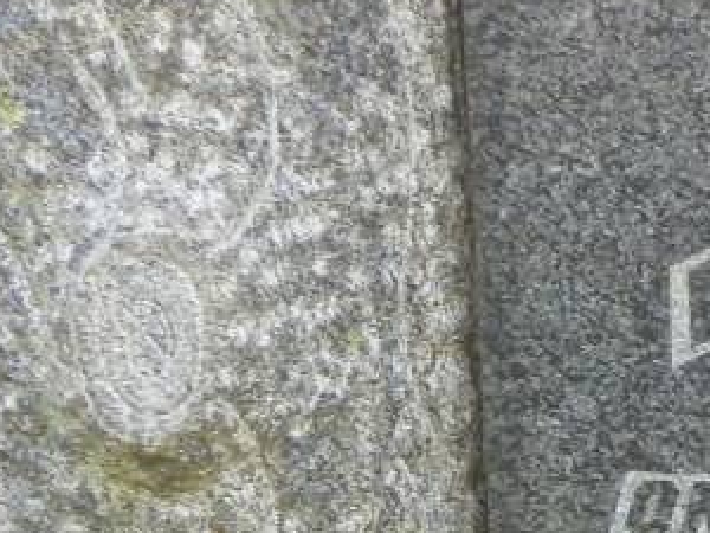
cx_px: 1278
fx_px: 7384
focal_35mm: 360
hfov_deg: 5.4
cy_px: 817
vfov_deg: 4.1
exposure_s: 1/40
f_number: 4
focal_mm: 16
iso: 64
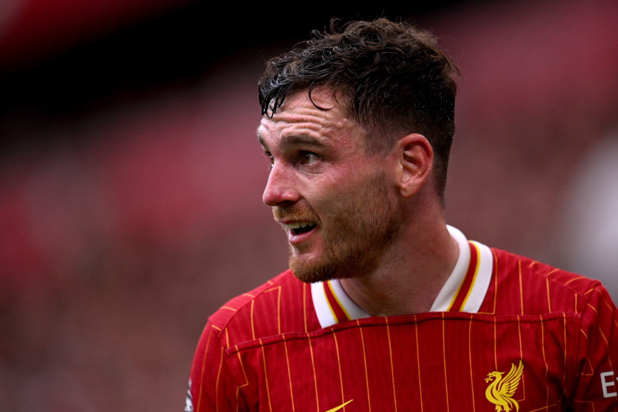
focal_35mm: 400
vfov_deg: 3.4
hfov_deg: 5.2
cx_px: 309
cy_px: 206
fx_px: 6866
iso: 1000
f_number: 2.8
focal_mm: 400
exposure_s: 1/3200
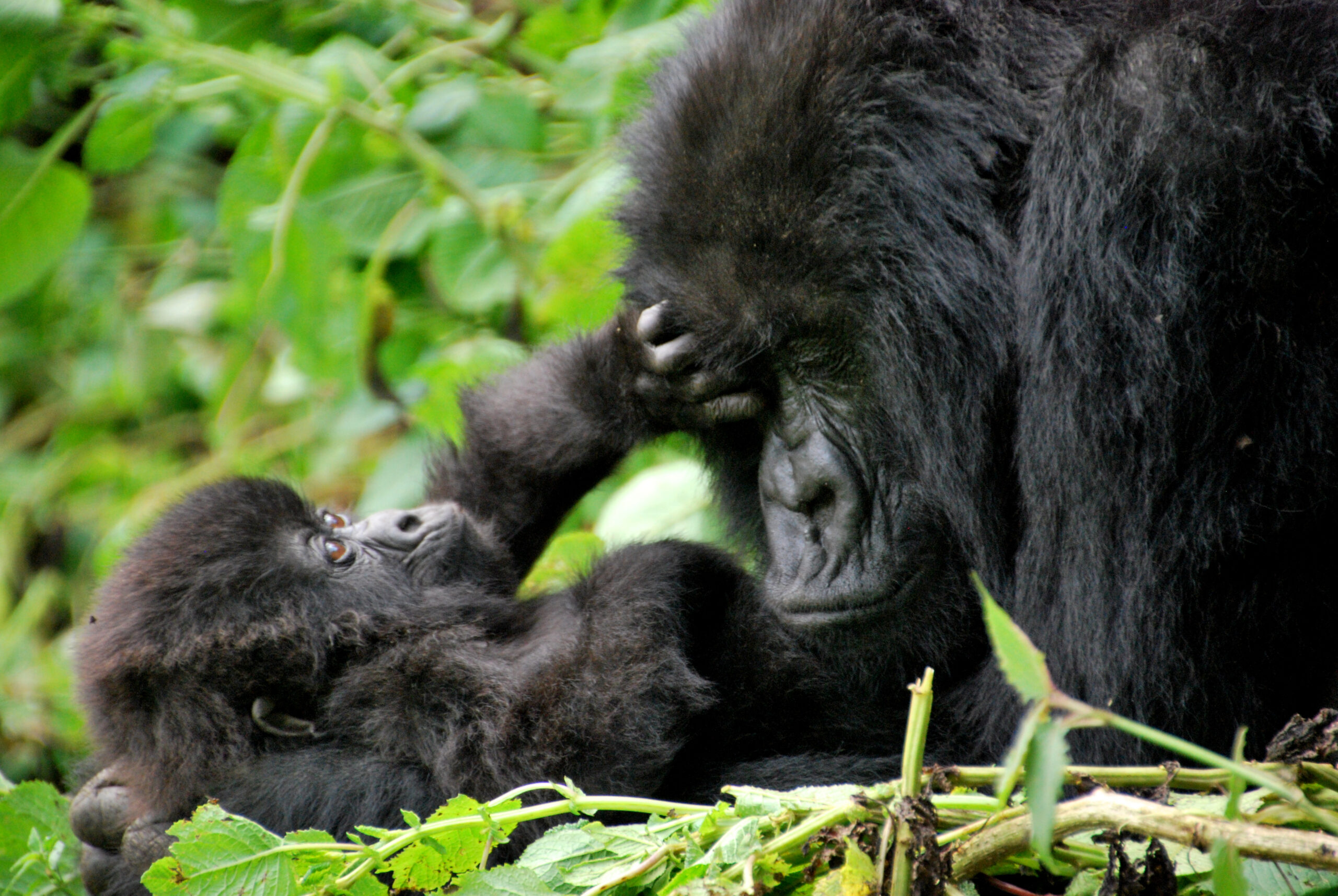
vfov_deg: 3.4
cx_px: 669
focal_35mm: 405
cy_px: 448
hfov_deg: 5.1
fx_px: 15071
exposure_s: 1/200
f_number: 6.3
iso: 800
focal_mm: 270
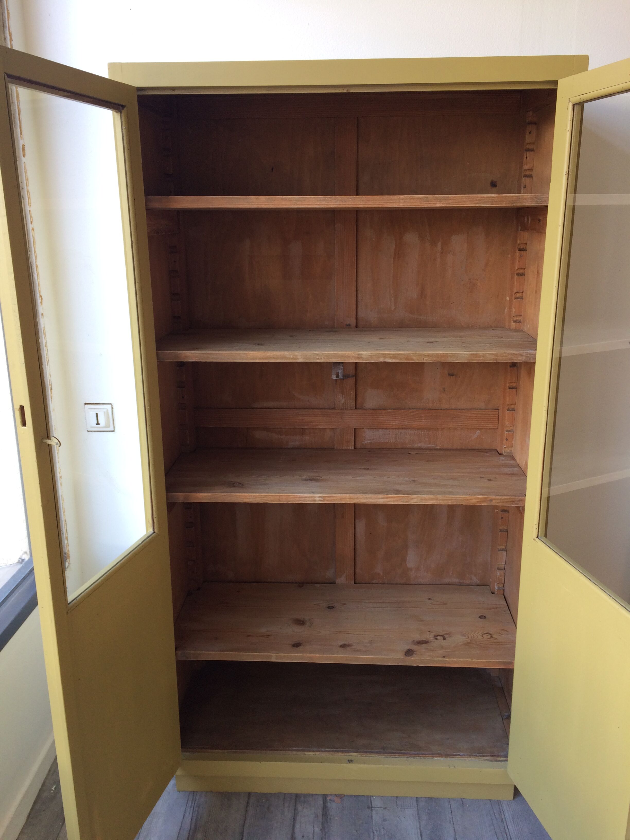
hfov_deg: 48.2
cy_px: 420
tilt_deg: -17.2
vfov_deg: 61.7
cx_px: 315
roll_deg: +2.0
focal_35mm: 29
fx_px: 704
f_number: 2.2
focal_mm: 4.15
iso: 40
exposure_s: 1/50
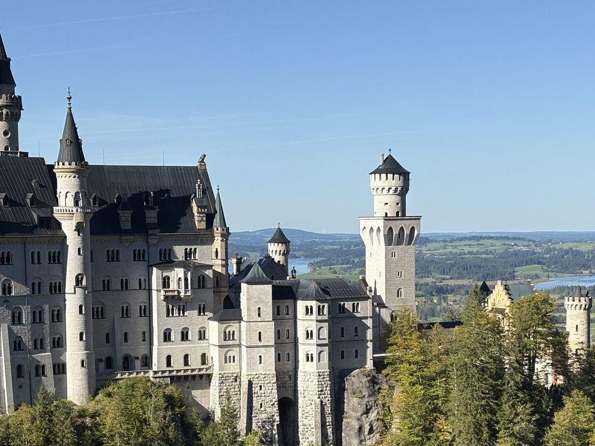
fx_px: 1409
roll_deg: +1.1
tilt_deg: -4.3
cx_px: 285
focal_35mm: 82
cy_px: 345
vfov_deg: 17.9
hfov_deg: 23.8
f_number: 1.6
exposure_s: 1/3125
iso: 40
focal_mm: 5.96
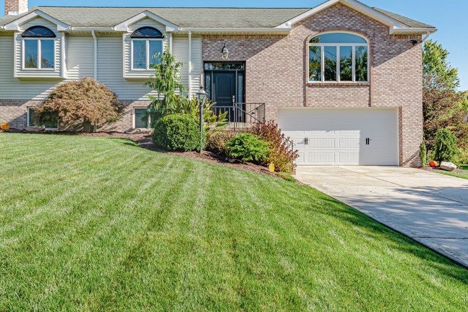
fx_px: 377
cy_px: 137
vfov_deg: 44.9
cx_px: 202
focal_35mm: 29
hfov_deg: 63.4
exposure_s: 1/1000
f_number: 11
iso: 100
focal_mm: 20
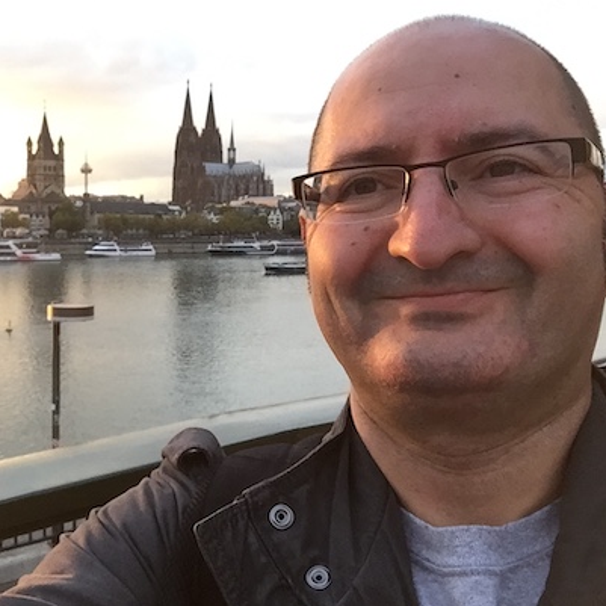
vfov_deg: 40.9
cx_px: 209
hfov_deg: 40.5
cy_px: 313
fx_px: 812
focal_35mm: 41
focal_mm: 2.65
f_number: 2.2
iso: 64
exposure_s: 1/100
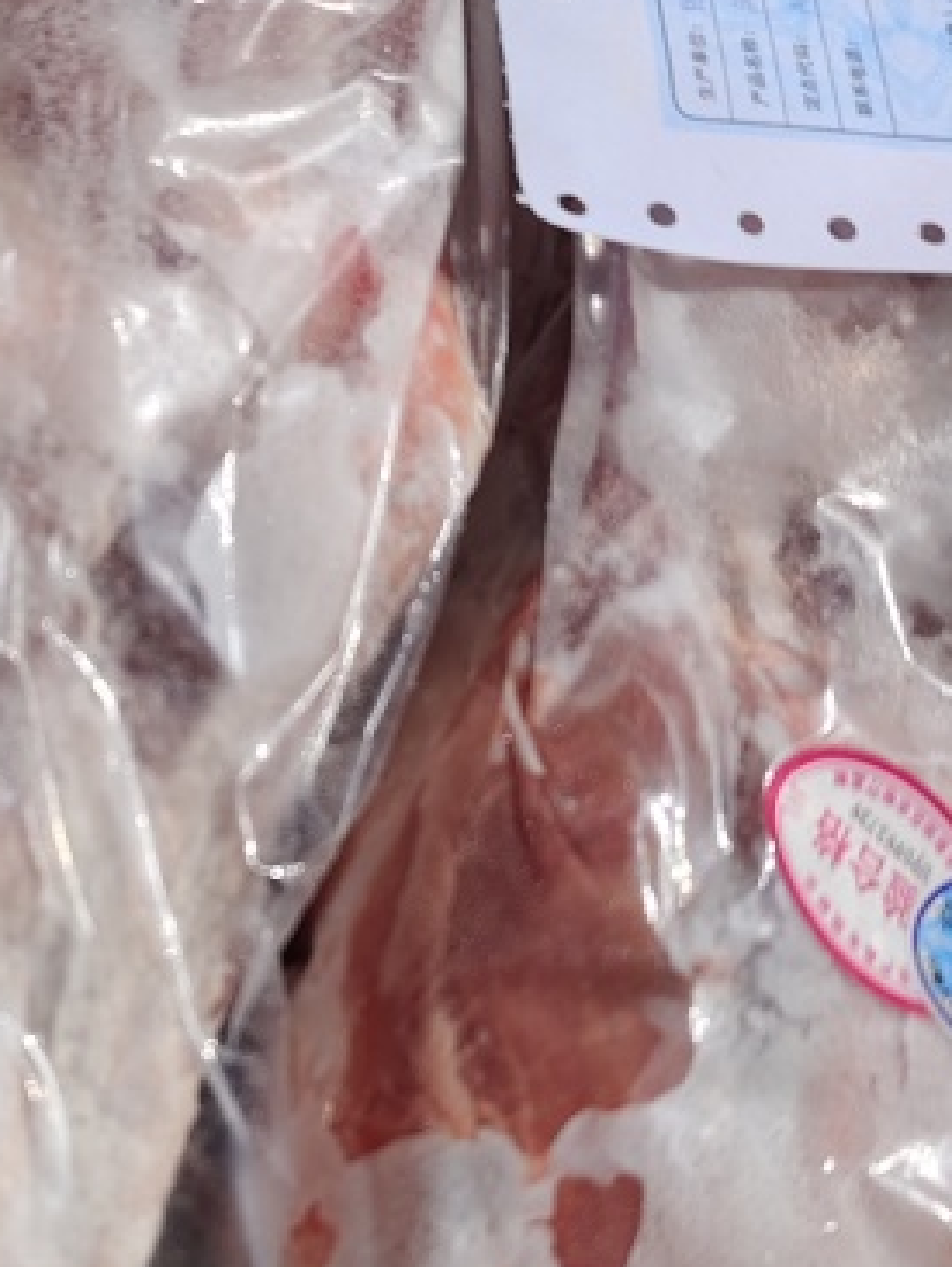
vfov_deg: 28.9
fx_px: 2454
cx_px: 45
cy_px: 604
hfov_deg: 21.3
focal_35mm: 67
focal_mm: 6.51
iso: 57
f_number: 1.57
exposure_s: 1/4444
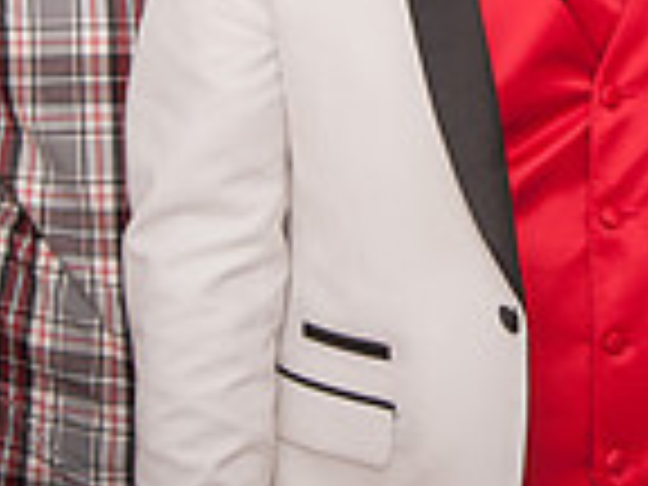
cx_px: 662
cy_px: -248
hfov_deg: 13.2
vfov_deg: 9.8
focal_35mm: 147
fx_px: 2752
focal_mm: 38
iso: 200
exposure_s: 1/1000
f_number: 5
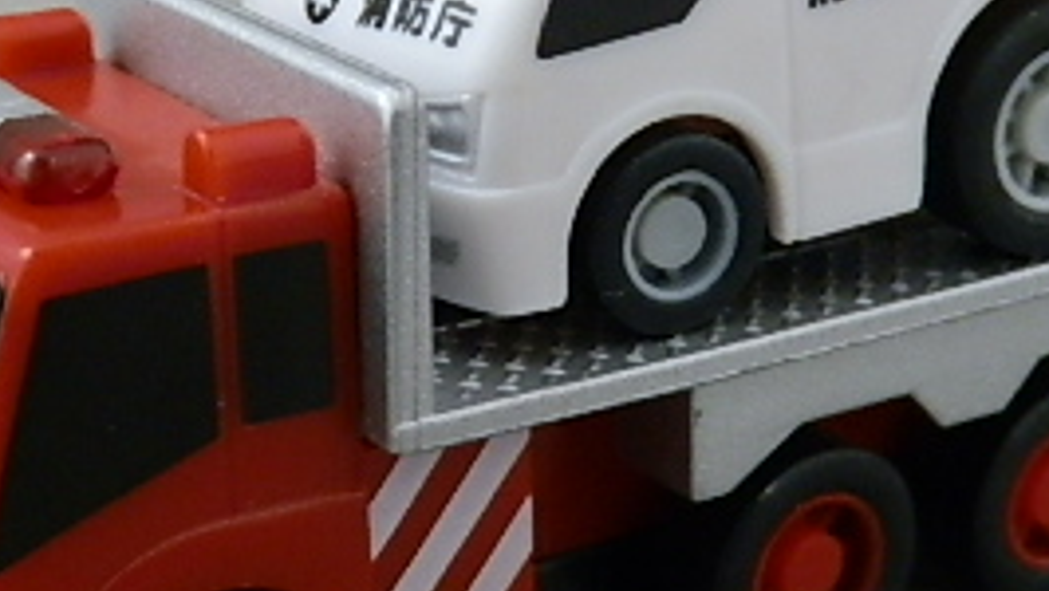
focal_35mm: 89
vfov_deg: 13.6
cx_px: 544
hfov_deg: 23.9
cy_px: 173
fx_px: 2477
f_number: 3.5
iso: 200
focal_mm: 6.17
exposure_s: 1/8
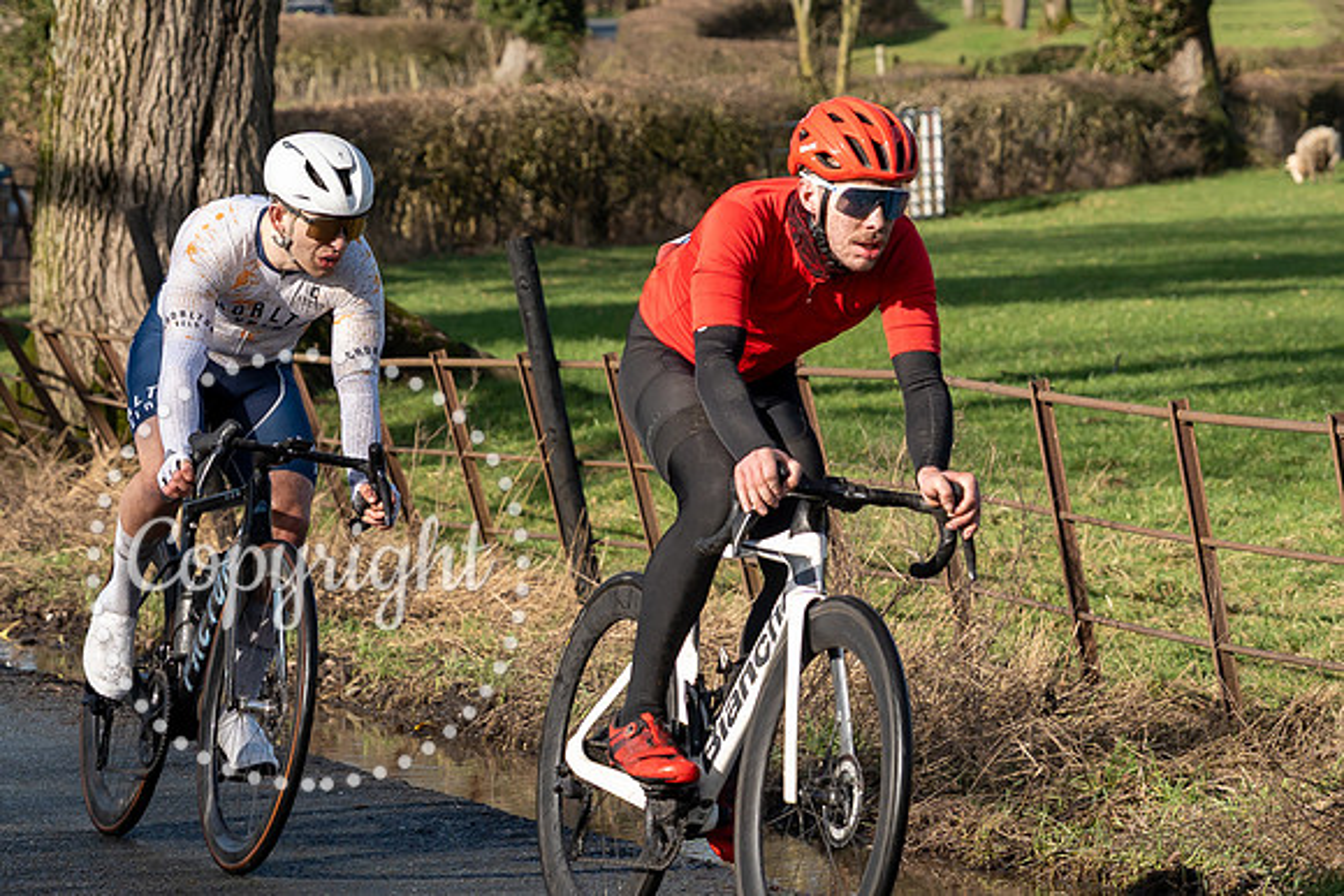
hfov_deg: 10.4
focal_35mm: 198
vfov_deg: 6.9
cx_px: 600
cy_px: 322
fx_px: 7388
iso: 160
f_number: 4
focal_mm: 67
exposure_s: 1/1250
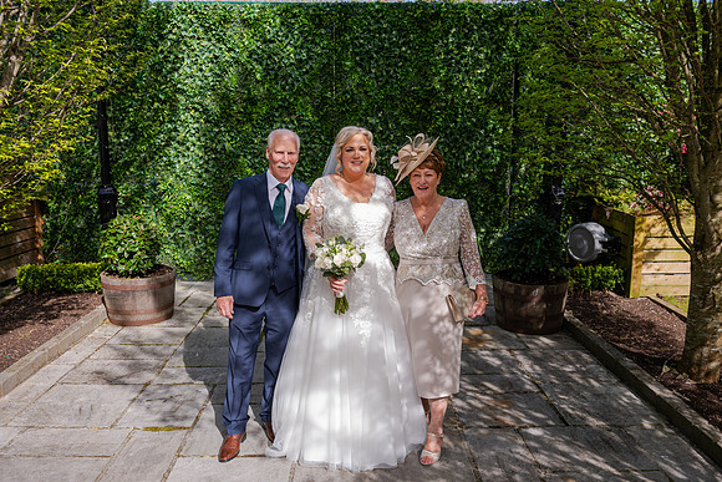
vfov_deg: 45.0
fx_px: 582
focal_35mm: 29
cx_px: 361
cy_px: 241
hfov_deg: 63.6
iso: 100
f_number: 5
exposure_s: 1/250
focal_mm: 29
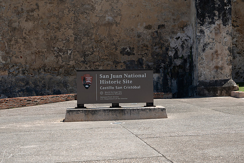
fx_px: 475
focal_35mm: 70
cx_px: 122
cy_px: 82
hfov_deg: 28.8
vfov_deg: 19.5
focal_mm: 70
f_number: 8
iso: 110
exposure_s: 1/125
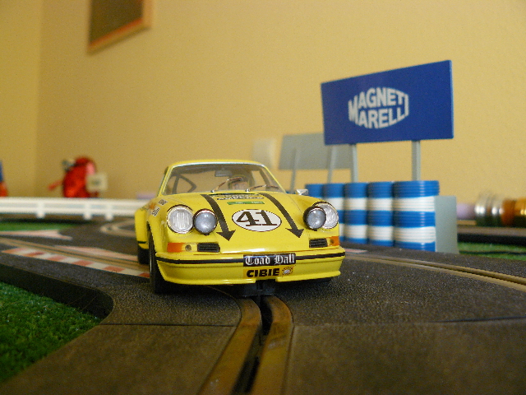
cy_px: 198
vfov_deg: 39.7
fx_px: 547
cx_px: 263
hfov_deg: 51.4
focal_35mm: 36
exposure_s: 1/13
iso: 200
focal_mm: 6
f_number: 2.8
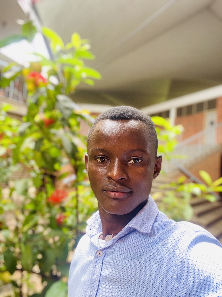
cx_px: 111
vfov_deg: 60.0
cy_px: 148
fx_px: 257
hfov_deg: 46.8
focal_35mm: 30
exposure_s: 1/60
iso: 125
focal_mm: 2.71
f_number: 2.2
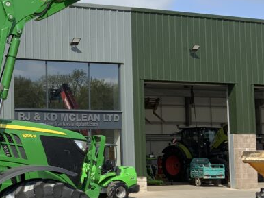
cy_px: 114
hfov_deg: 23.5
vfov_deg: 19.1
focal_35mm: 77
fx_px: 587
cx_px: -40
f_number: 1.8
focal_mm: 3
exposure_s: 1/2538
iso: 20
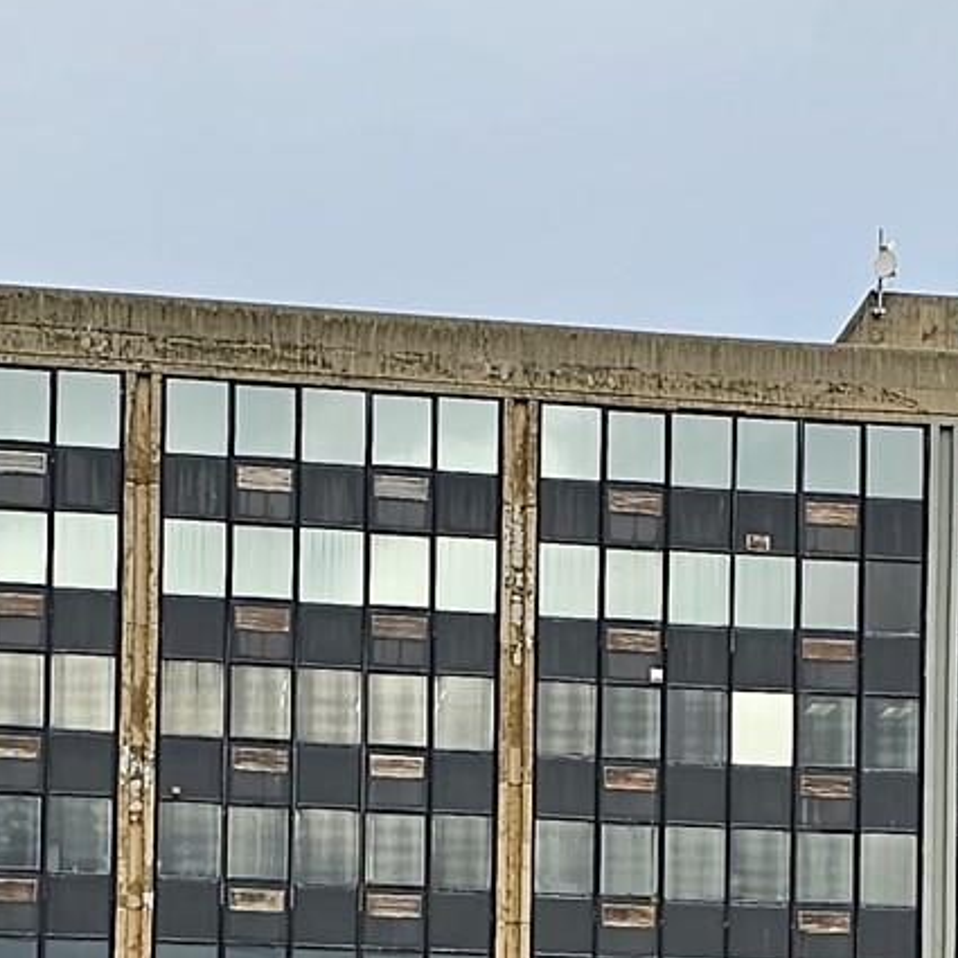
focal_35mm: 98
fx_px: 3068
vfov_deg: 17.1
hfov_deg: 17.7
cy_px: 1091
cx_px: 595
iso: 50
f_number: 1.7
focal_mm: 6.3
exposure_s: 1/2000
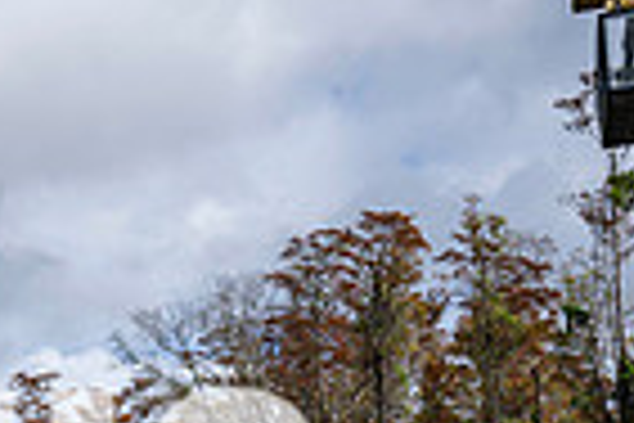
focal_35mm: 99
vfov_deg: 13.2
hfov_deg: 19.9
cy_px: 601
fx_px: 1743
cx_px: -22
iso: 40
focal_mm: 24
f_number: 2.8
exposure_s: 1/1250
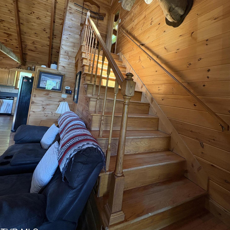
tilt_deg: +4.8
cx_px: 118
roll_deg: -6.0
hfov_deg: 84.0
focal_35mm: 17
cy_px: 89
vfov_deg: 82.6
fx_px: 128
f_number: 2.2
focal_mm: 2.22
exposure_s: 1/60
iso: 250
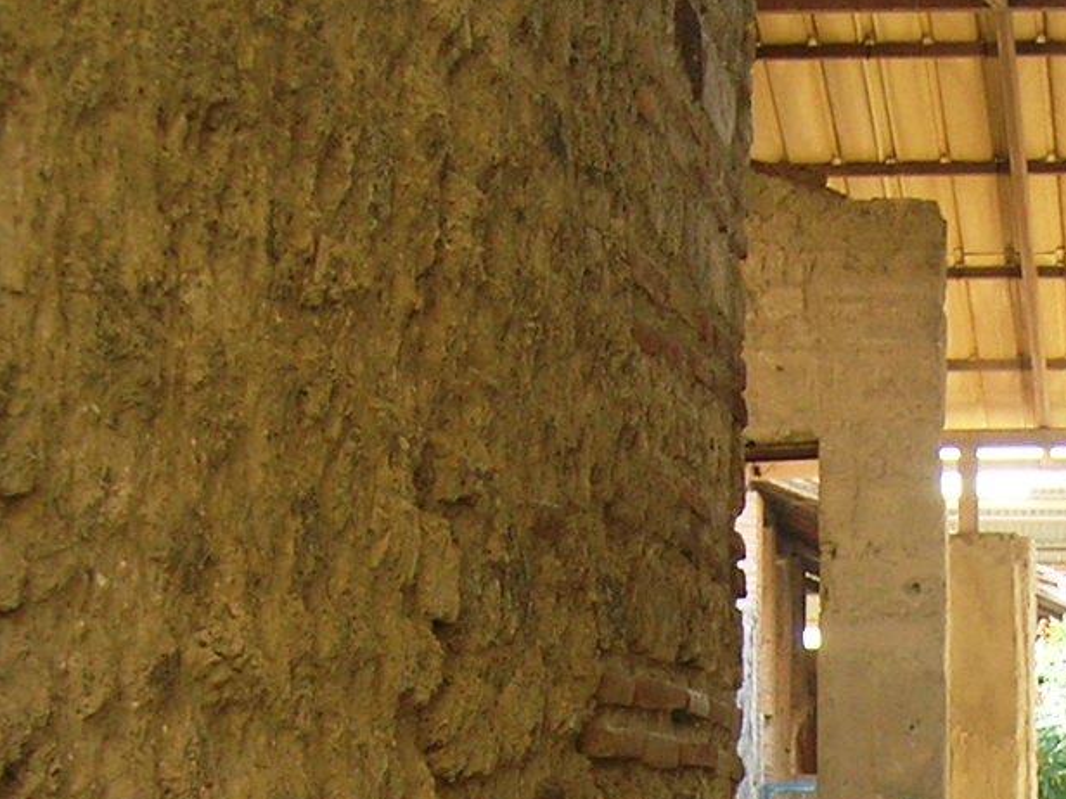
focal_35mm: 113
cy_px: 1268
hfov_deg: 16.7
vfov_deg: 12.4
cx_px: 1272
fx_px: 3480
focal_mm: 5.7
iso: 50
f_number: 2.9
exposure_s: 1/45.4
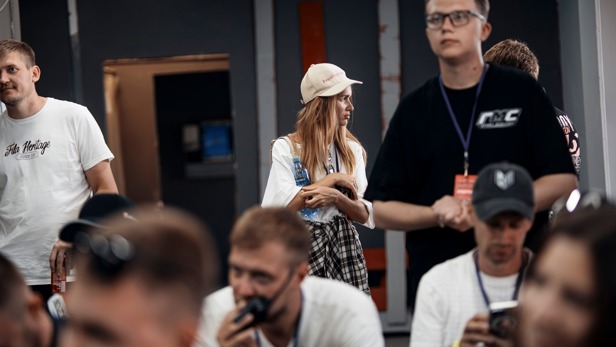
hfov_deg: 23.9
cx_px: 308
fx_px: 1454
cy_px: 174
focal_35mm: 89
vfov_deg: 13.6
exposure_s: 1/320
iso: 250
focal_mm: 85
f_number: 1.8
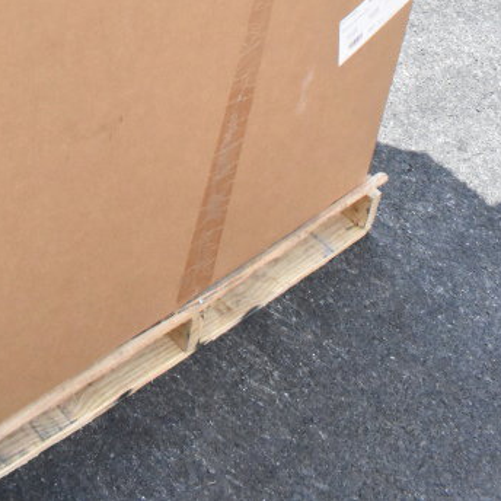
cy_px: -164
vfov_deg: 24.3
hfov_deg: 27.5
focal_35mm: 61
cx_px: 87
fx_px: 999
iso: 6400
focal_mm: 18
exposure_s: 1/1000
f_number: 16
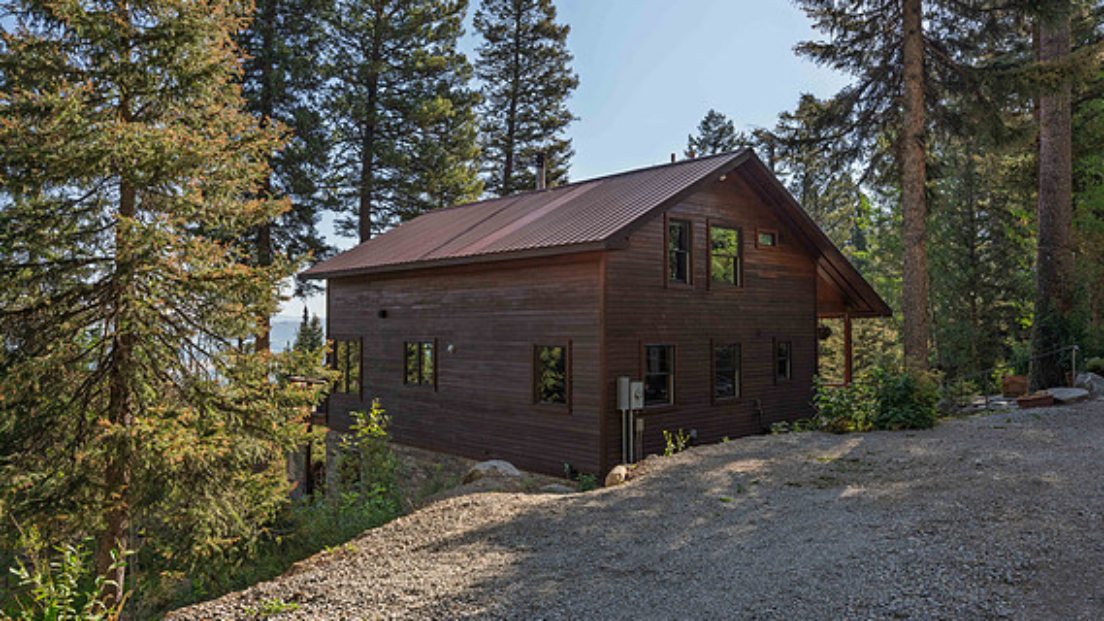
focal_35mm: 26
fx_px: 761
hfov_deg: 71.9
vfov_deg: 44.4
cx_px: 547
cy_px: 300
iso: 400
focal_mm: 24
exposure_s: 1/500
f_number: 8
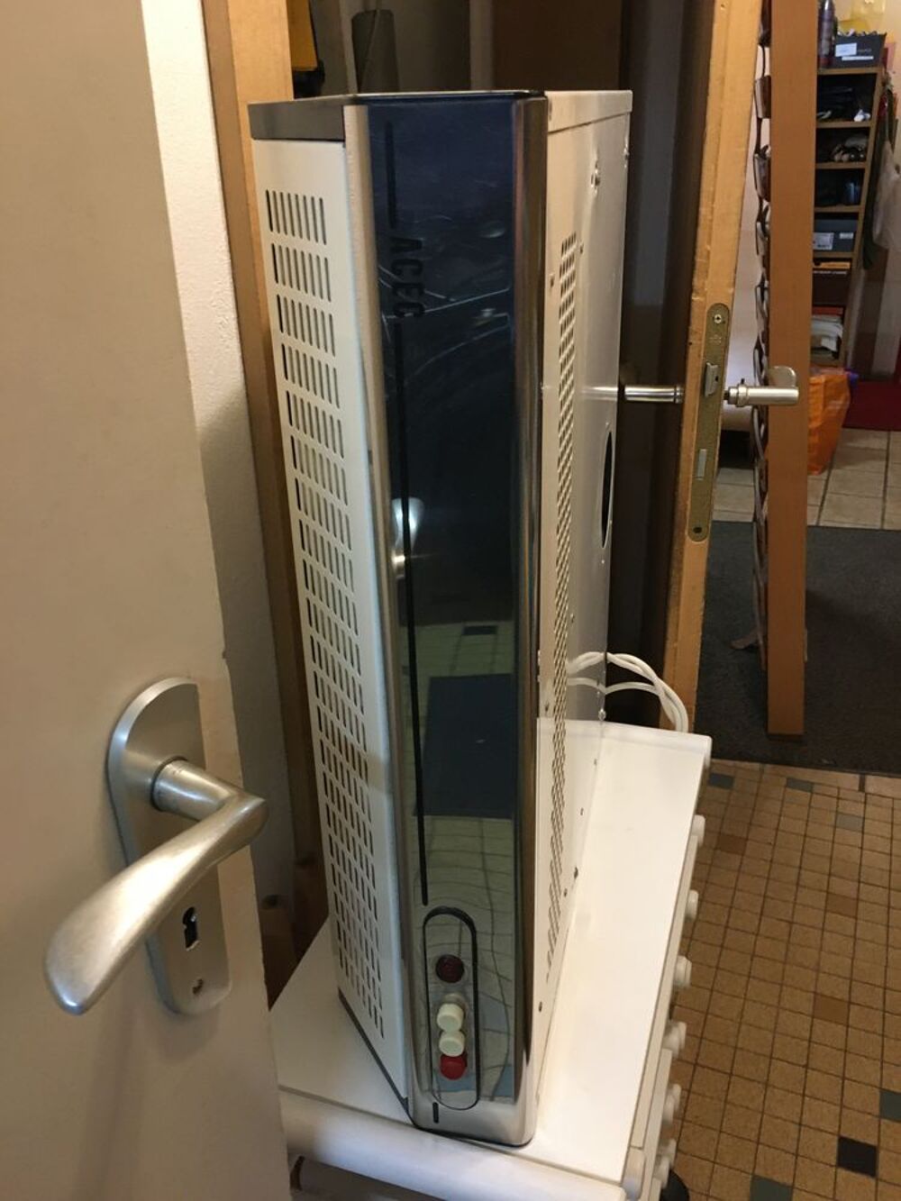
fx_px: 1006
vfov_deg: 61.7
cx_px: 450
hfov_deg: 48.2
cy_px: 600
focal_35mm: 29
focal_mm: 4.15
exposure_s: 1/33
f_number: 2.2
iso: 250
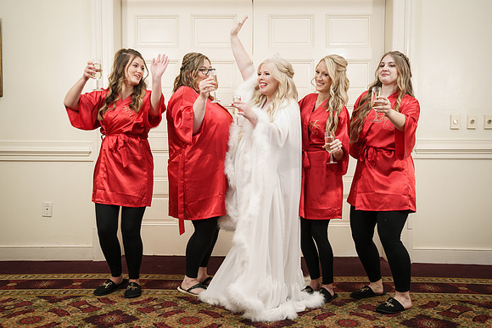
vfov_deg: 36.1
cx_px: 246
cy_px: 164
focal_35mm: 37
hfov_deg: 52.0
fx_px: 504
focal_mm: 36
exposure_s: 1/100
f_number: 4
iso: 2000
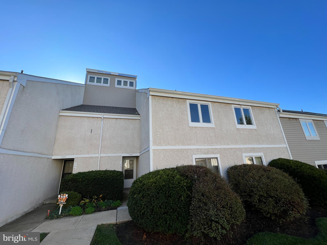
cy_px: 122
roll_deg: +3.6
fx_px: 123
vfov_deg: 89.9
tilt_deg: +19.2
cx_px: 164
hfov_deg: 106.2
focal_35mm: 13
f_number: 1.8
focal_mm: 1.57
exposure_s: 1/911
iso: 32
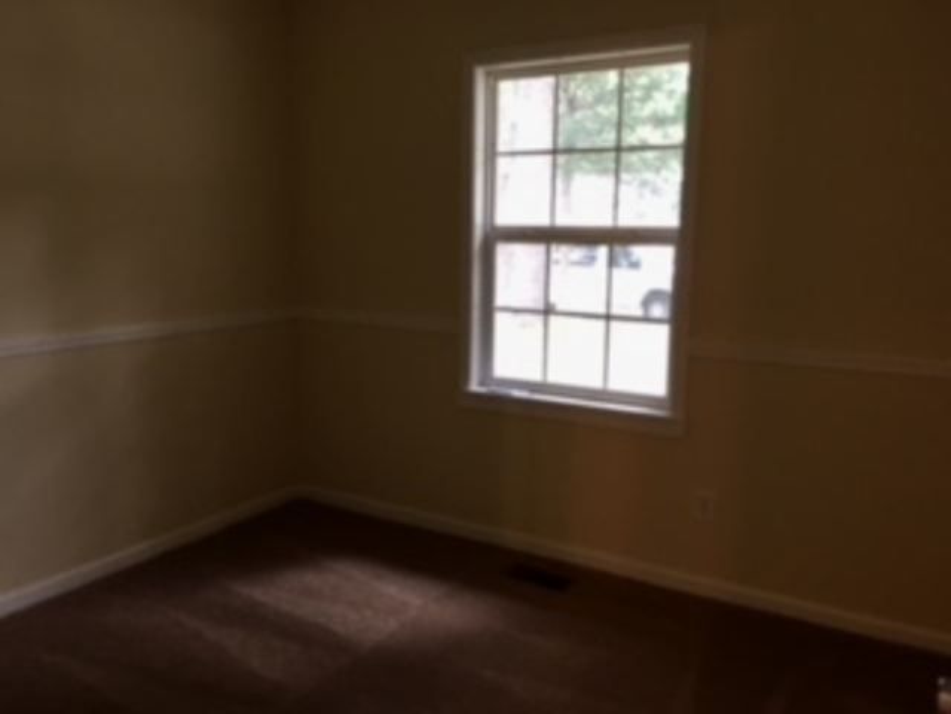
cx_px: 476
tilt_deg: -10.3
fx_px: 797
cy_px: 357
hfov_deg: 61.7
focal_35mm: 29
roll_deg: -0.9
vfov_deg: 48.2
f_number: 2.2
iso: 80
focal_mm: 4.15
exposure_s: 1/30
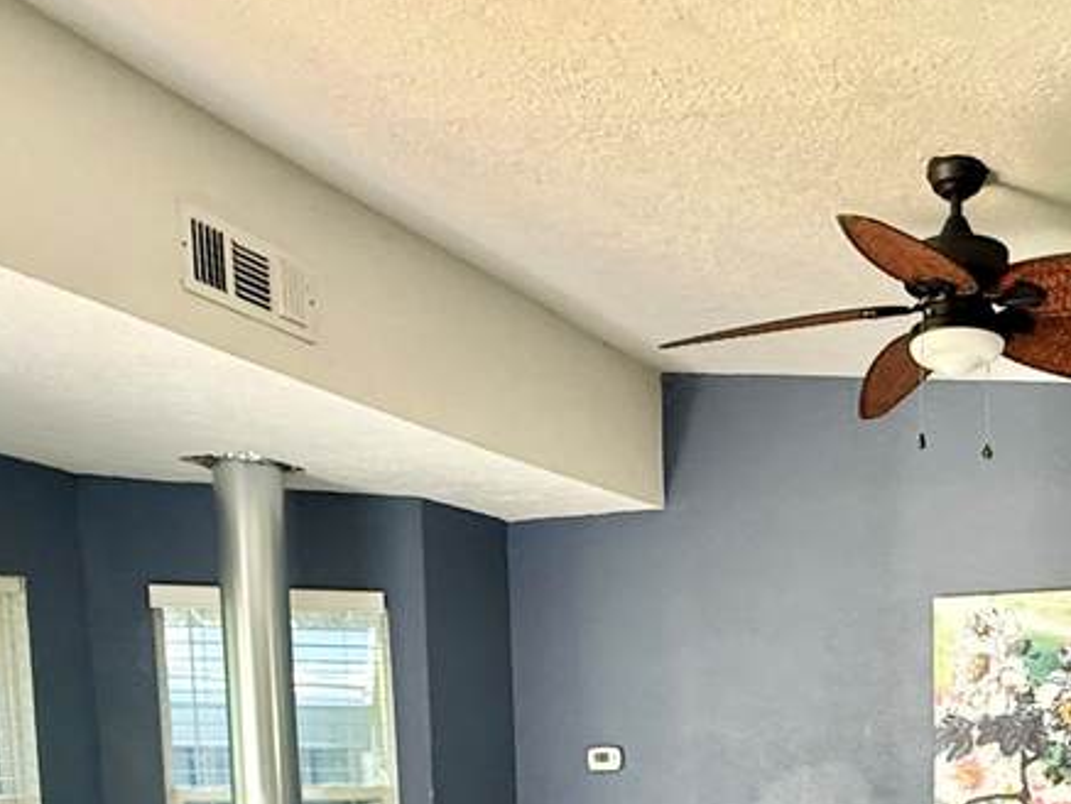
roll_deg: -0.2
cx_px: 877
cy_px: 902
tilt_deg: -6.2
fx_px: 1269
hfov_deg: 43.3
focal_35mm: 41
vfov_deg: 31.0
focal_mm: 2.22
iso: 320
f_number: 2.2
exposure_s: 1/99
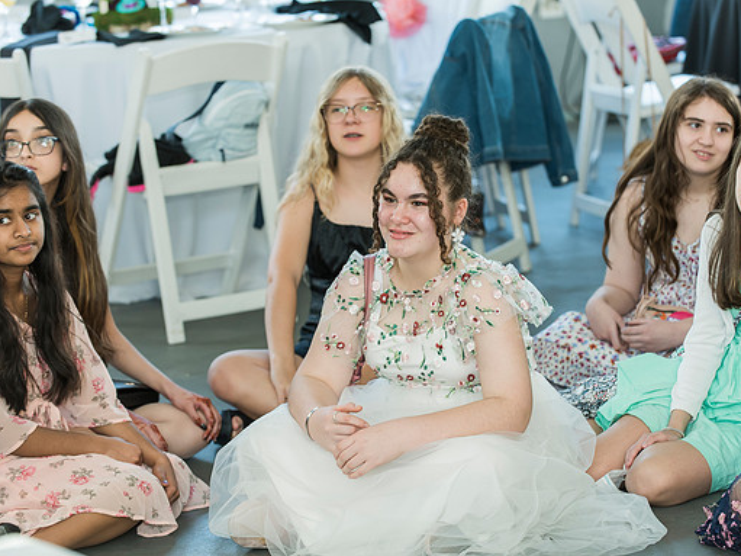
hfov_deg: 16.4
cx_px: 416
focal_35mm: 120
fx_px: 2568
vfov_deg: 12.3
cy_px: 279
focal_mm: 110
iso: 640
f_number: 4
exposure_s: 1/160
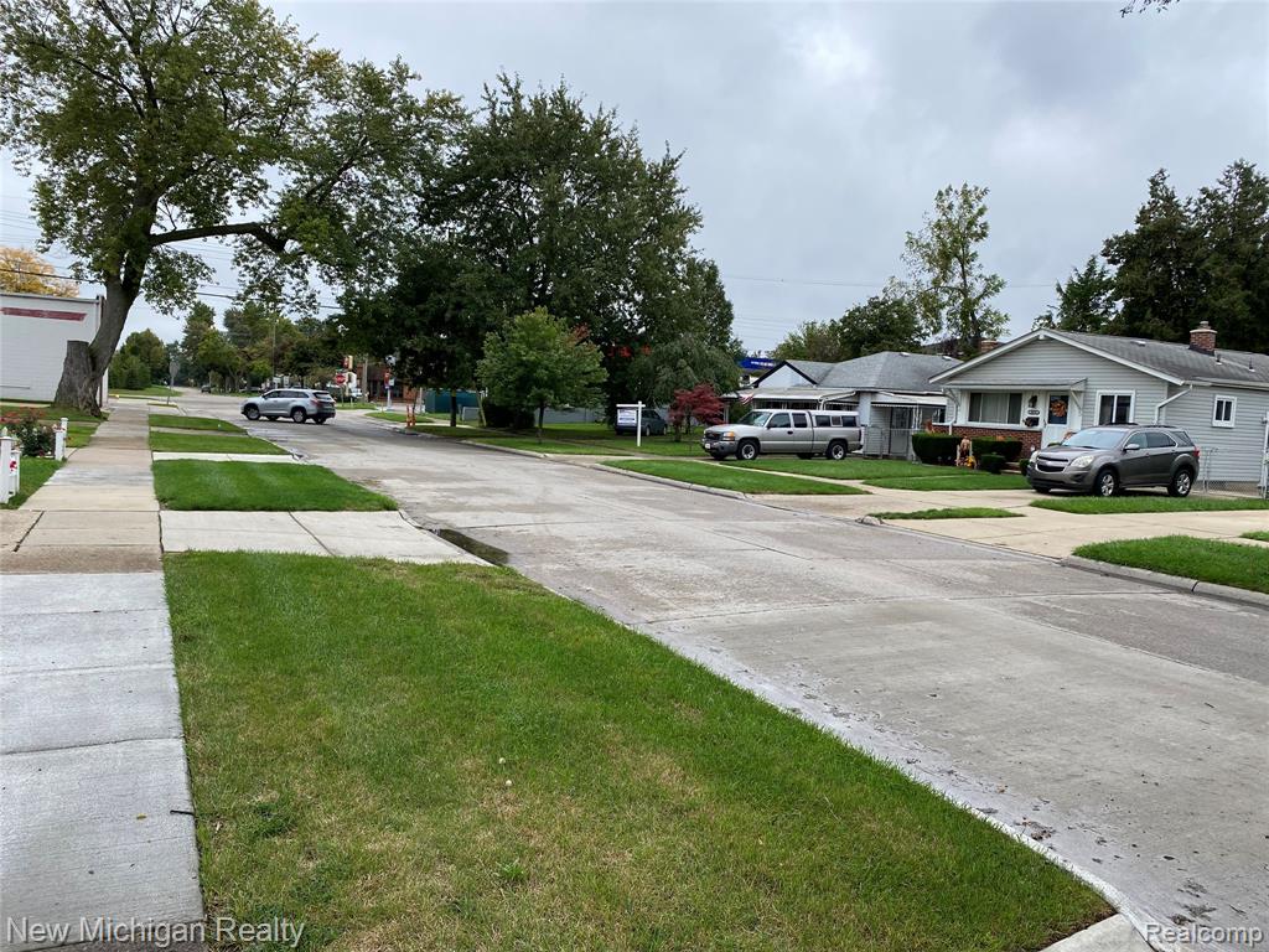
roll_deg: -3.0
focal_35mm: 26
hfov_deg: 67.3
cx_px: 634
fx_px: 953
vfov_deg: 53.1
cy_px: 476
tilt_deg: -3.7
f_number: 1.8
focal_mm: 4.25
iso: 32
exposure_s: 1/702
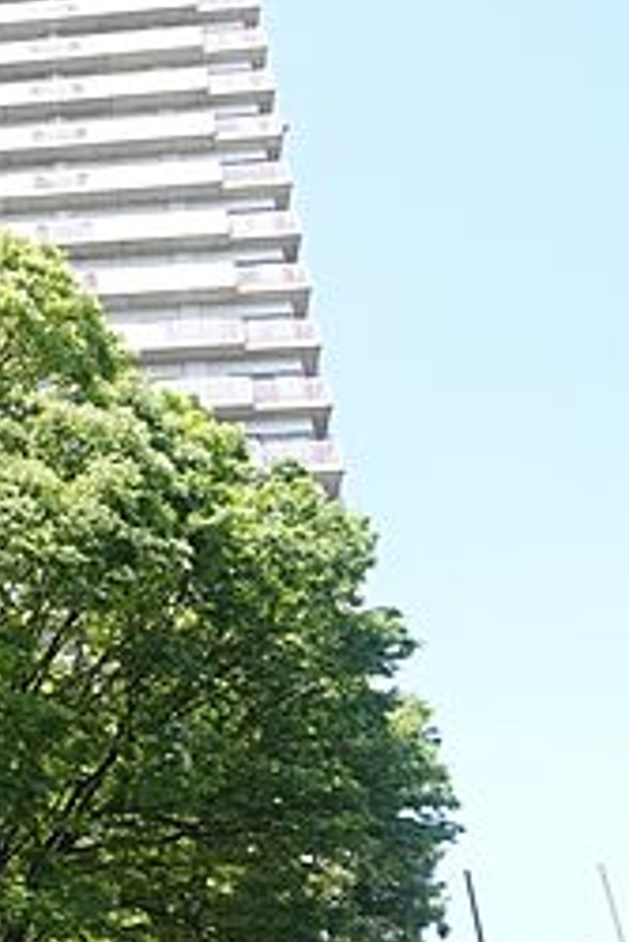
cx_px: -113
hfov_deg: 25.4
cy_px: 377
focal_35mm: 48
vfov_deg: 40.9
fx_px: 1256
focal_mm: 7.6
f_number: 2
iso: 125
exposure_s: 1/1000
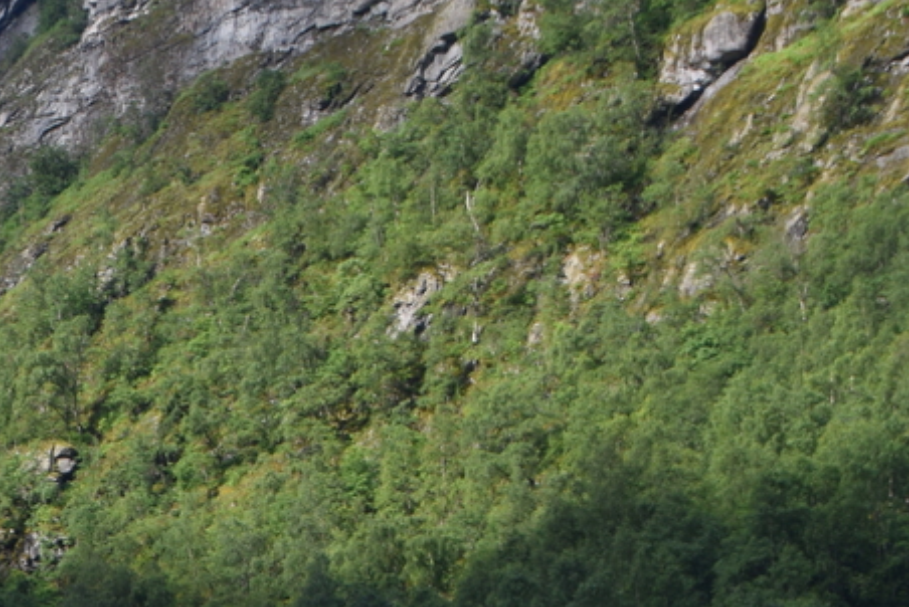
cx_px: -350
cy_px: 564
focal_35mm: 292
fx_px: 7372
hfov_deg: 7.0
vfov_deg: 4.7
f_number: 8
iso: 220
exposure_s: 1/250
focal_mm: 55
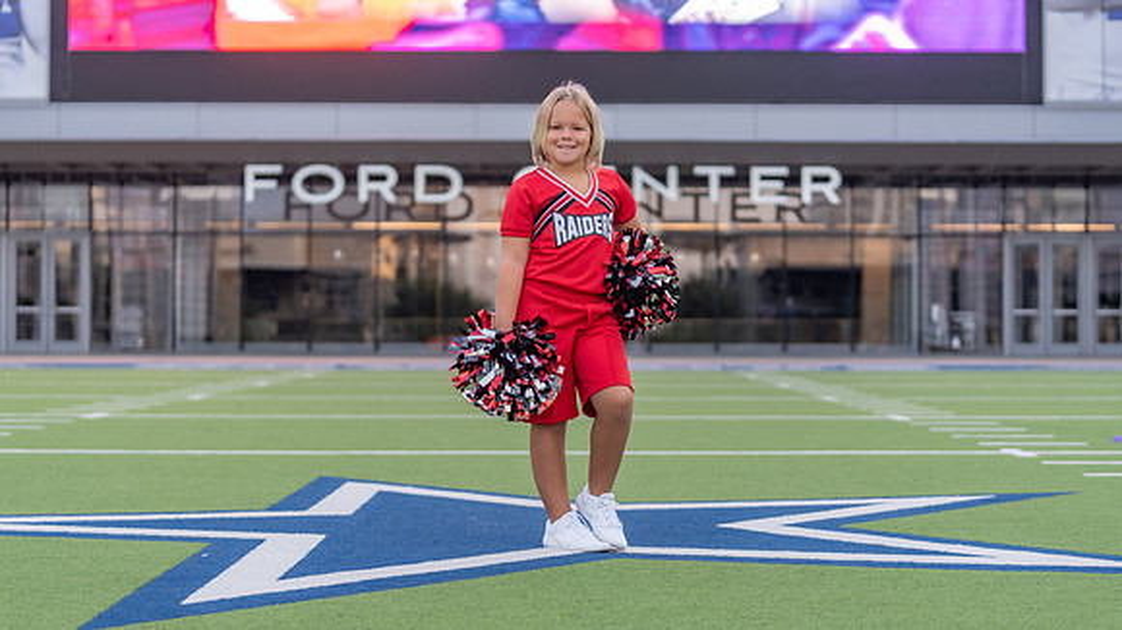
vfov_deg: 15.9
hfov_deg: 27.8
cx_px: 566
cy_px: 295
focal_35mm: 76
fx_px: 2264
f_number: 2.8
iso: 320
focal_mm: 71
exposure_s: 1/400
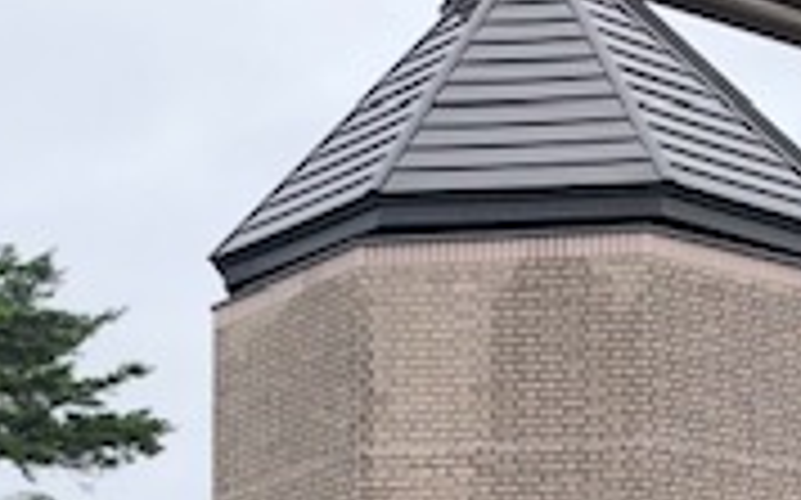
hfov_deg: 19.5
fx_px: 2334
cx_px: 382
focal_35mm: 107
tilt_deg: +3.3
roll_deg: +0.0
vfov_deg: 11.5
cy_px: 838
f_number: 1.8
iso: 25
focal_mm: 4
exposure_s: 1/120
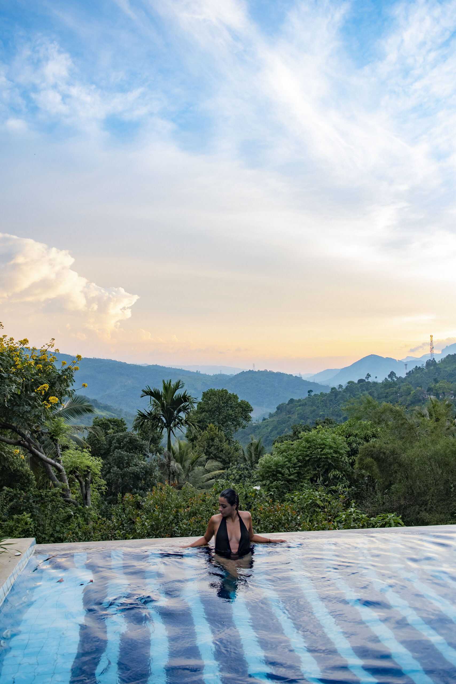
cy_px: 342
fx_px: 627
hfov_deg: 40.0
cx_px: 228
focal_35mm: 33
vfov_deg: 57.2
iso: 320
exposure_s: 1/250
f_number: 4
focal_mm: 22
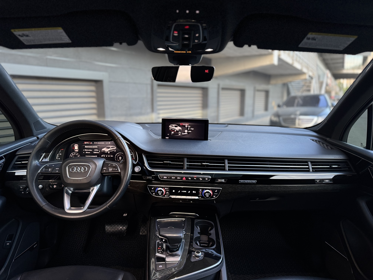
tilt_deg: -8.9
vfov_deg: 56.8
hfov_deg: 71.6
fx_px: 259
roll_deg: +0.2
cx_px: 186
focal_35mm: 24
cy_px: 140
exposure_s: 1/67
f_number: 1.78
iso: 200
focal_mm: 6.76
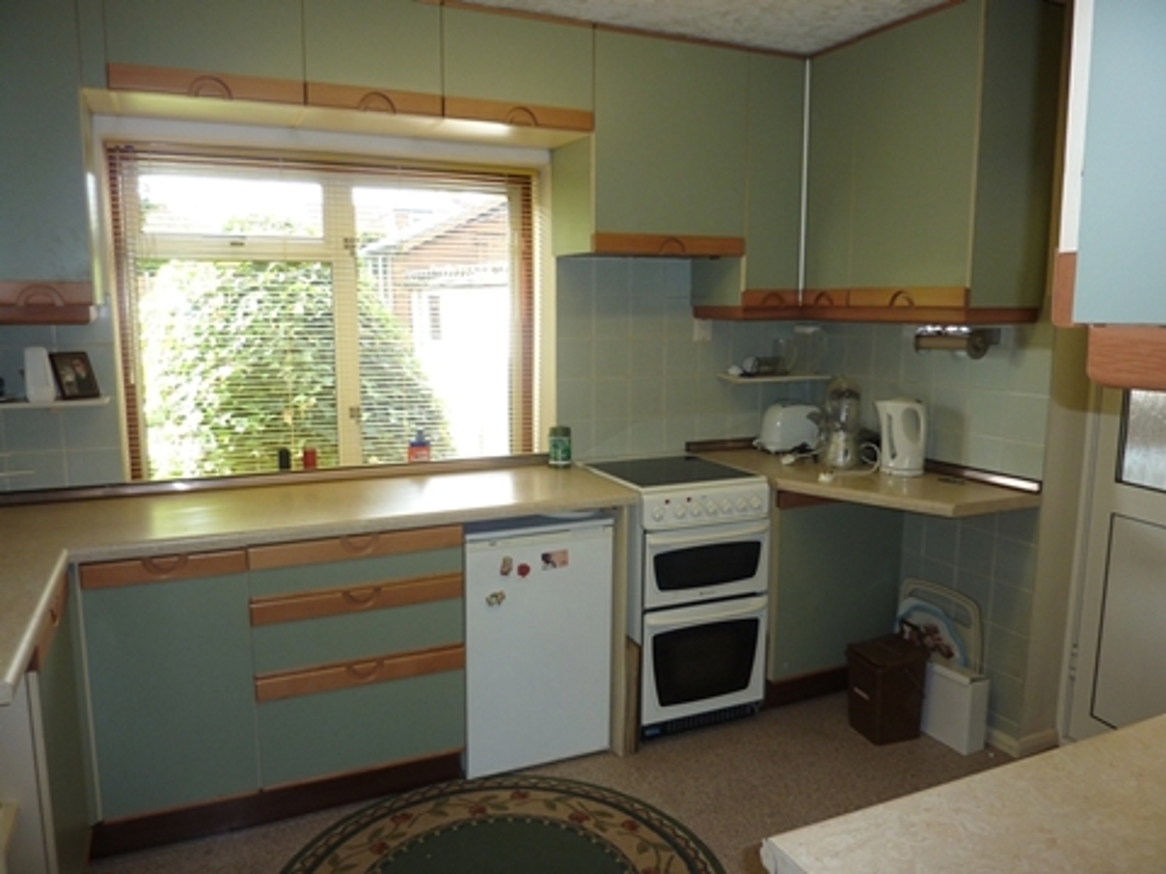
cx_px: 583
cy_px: 437
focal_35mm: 25
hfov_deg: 69.4
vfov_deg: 54.9
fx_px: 842
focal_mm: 4.1
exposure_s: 1/30
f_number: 3.3
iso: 100
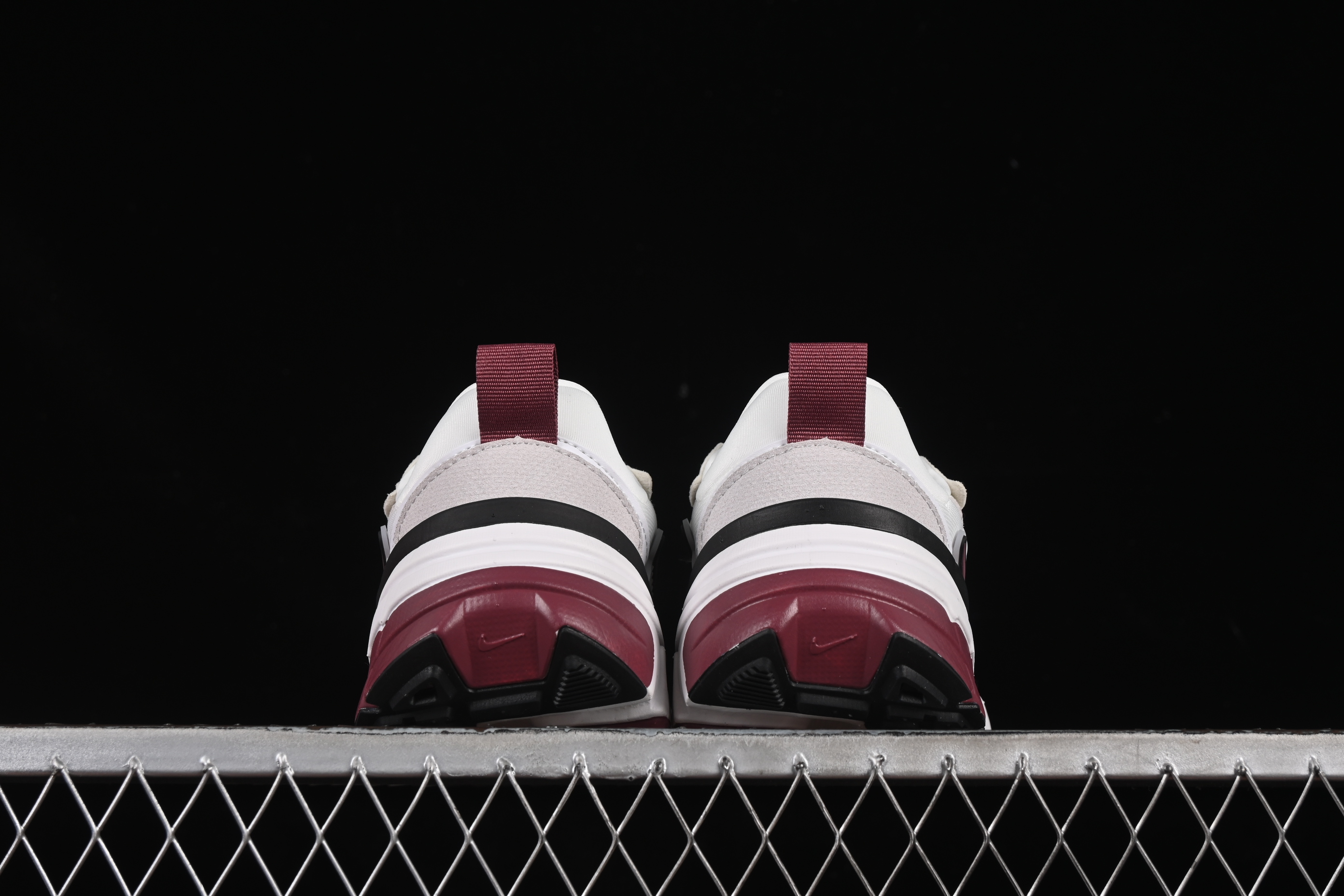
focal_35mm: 75
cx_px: 672
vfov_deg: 18.2
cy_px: 448
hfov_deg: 27.0
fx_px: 2800
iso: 160
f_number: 8
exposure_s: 1/80
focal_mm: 50
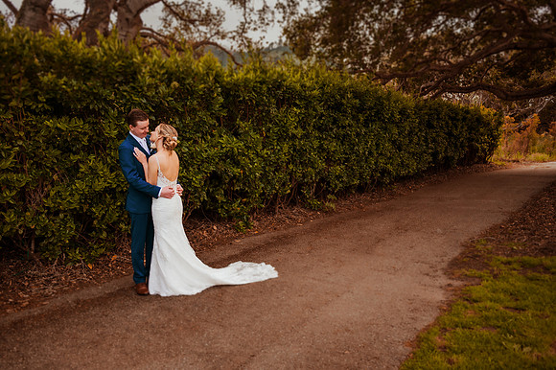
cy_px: 185
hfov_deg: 65.5
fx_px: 432
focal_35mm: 28
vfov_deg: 46.4
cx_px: 278
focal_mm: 28
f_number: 2.8
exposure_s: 1/640
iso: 500
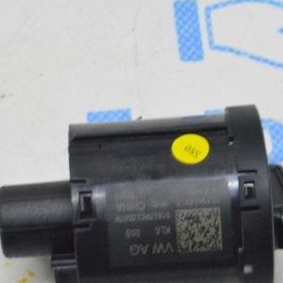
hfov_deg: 11.0
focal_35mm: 159
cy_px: 171
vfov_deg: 11.0
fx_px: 1470
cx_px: 155
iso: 6400
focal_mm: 55
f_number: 20
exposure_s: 1/20
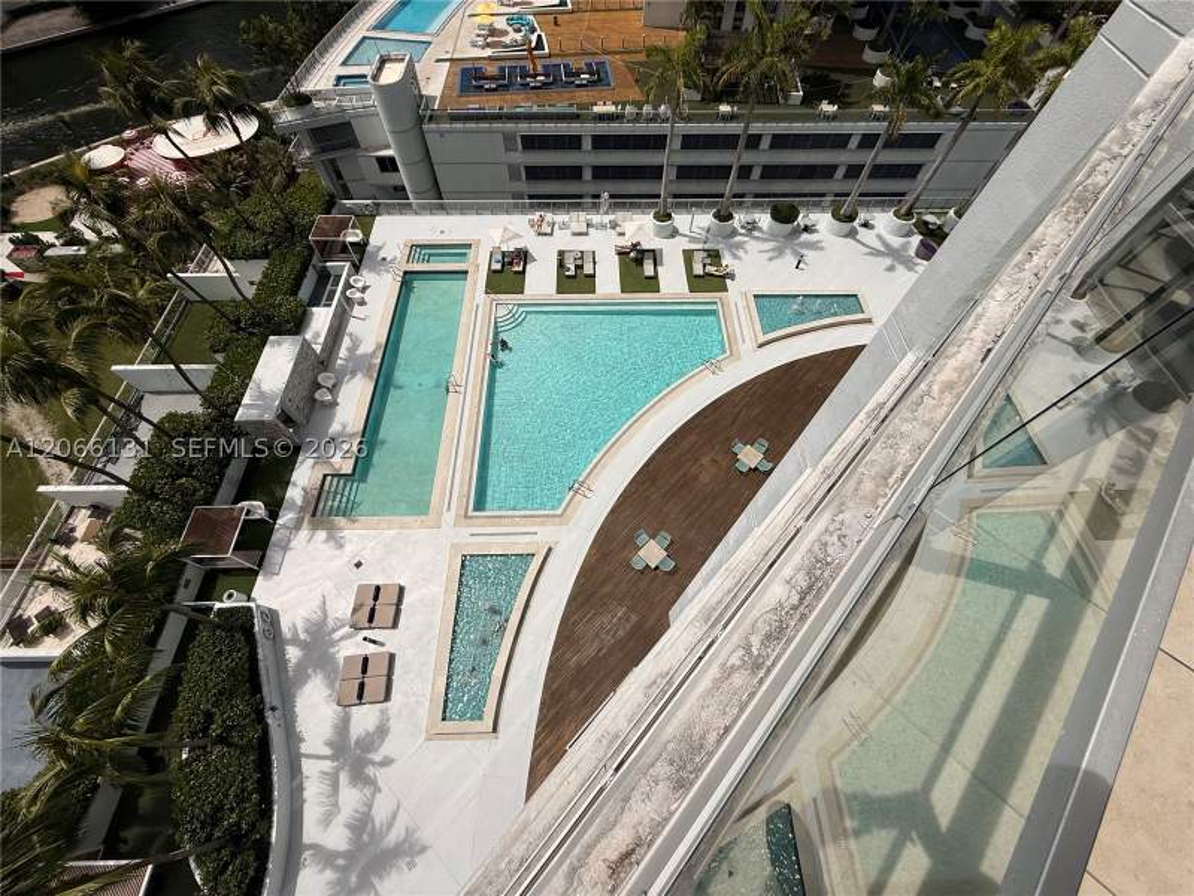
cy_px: 448
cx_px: 597
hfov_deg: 102.1
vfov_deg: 85.7
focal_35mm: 14
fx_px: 483
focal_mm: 2.22
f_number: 2.2
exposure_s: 1/6173
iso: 50
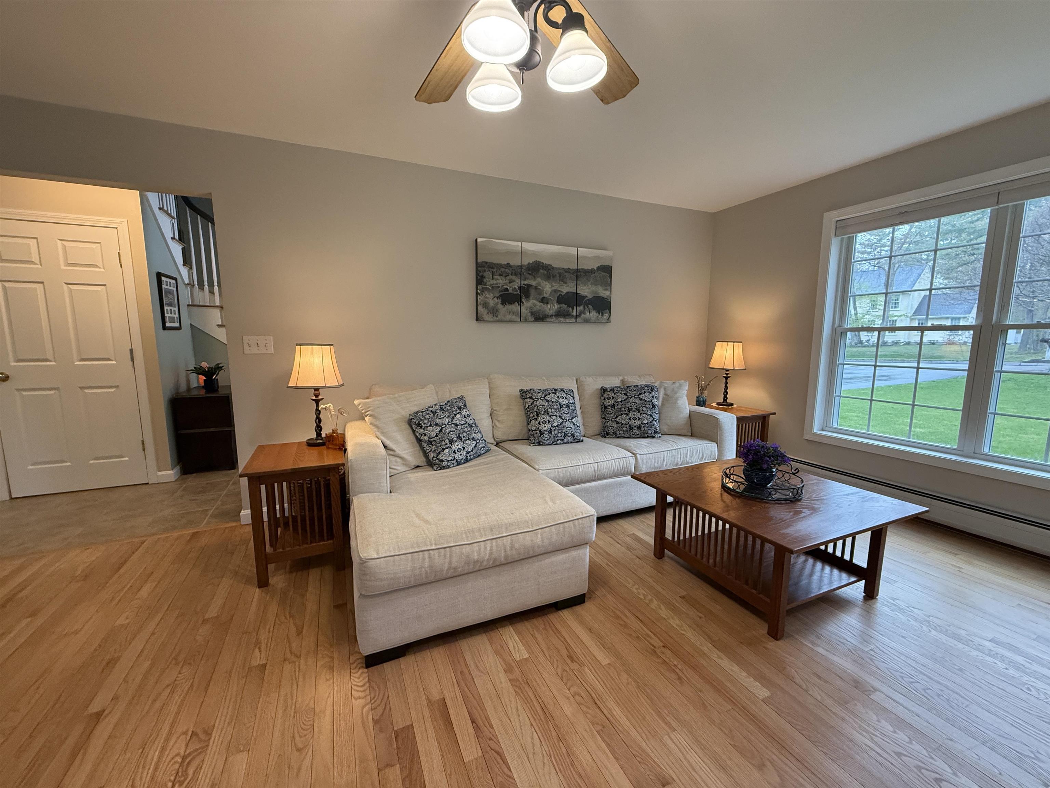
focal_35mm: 14
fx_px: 425
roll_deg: -0.5
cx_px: 525
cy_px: 394
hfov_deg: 102.1
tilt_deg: -7.3
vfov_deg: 85.7
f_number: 2.2
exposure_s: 1/120
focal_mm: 2.22
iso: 320
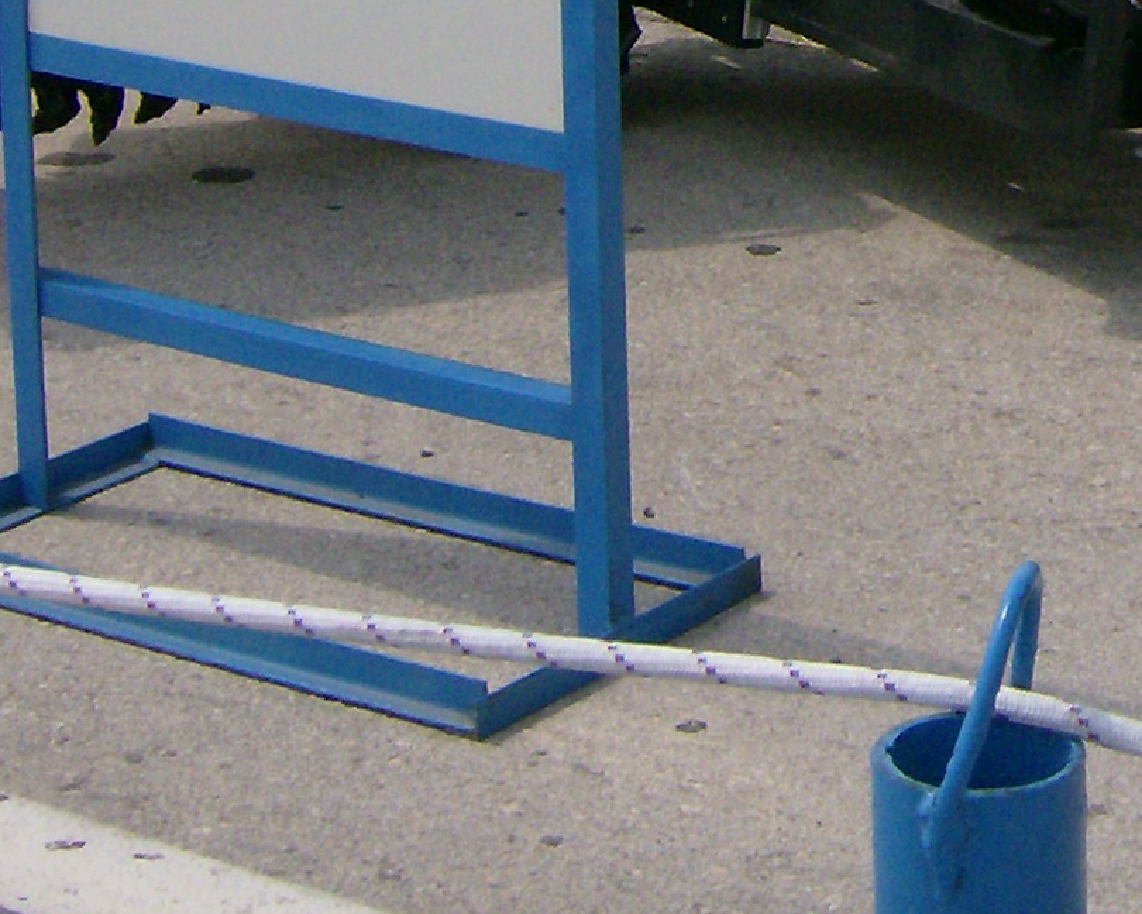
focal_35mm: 122
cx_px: 1273
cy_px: -561
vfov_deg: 11.9
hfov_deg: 15.3
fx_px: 4123
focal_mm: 6
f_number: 4.7
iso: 100
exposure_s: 1/1190
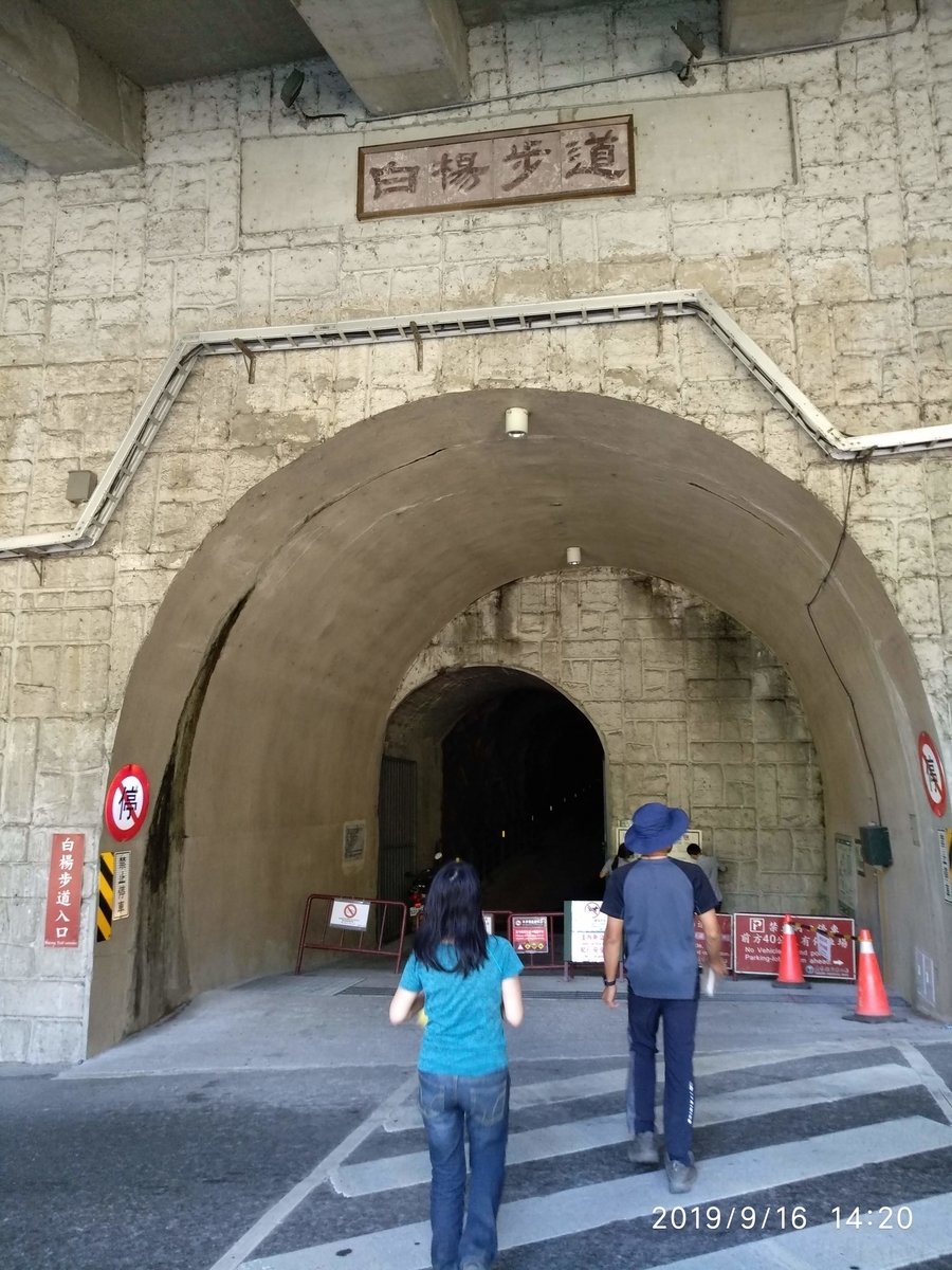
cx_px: 476
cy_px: 635
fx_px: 807
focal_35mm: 22
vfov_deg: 76.4
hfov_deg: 61.1
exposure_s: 1/40
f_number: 2.2
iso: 400
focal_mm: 3.81
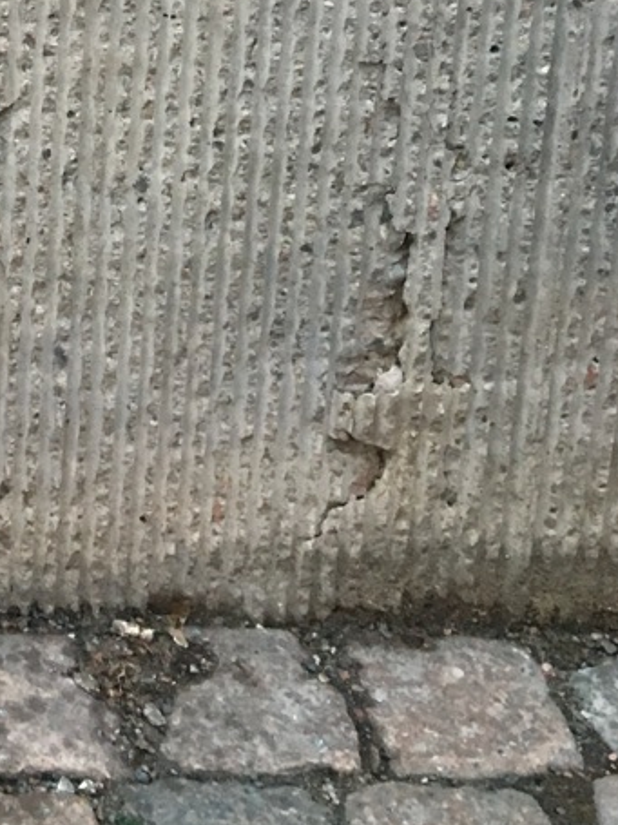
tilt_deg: -14.5
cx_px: -384
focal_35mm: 102
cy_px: -430
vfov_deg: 17.3
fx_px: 2429
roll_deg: +0.3
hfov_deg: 13.4
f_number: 2.2
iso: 125
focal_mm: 4.15
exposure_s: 1/33
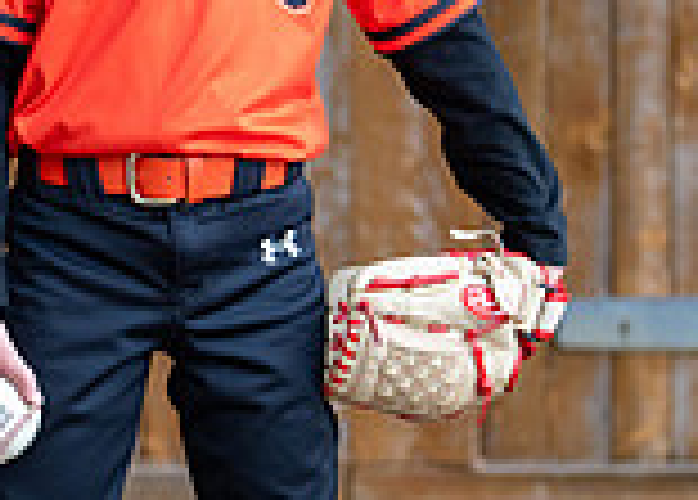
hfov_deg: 8.1
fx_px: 4940
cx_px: 192
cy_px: 130
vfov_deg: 5.8
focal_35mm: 249
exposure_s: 1/640
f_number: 1.2
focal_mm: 50
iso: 500
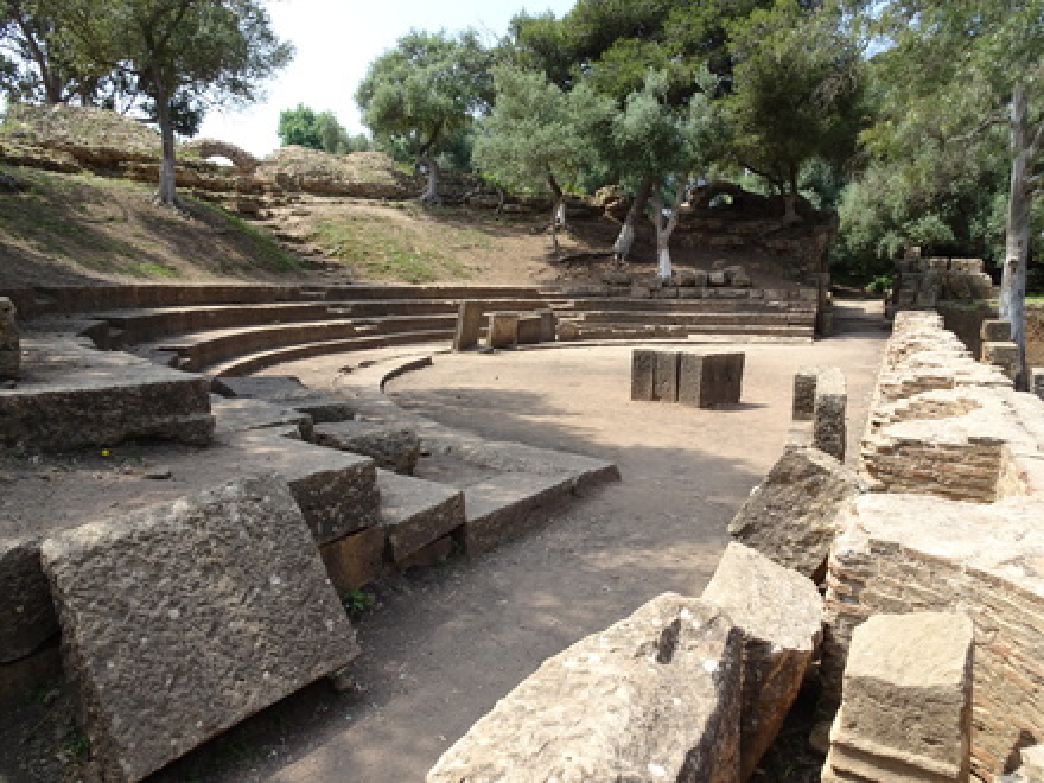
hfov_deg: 71.6
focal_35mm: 24
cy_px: 392
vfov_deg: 56.8
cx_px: 522
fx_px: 724
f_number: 3.5
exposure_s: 1/400
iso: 80
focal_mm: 4.1
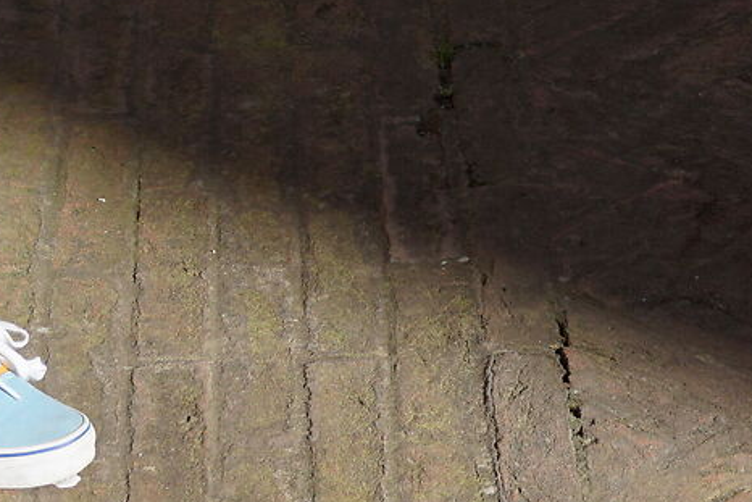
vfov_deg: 6.3
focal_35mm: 206
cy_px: -757
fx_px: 4304
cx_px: 311
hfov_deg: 10.0
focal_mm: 40
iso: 100
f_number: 5
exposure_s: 1/500
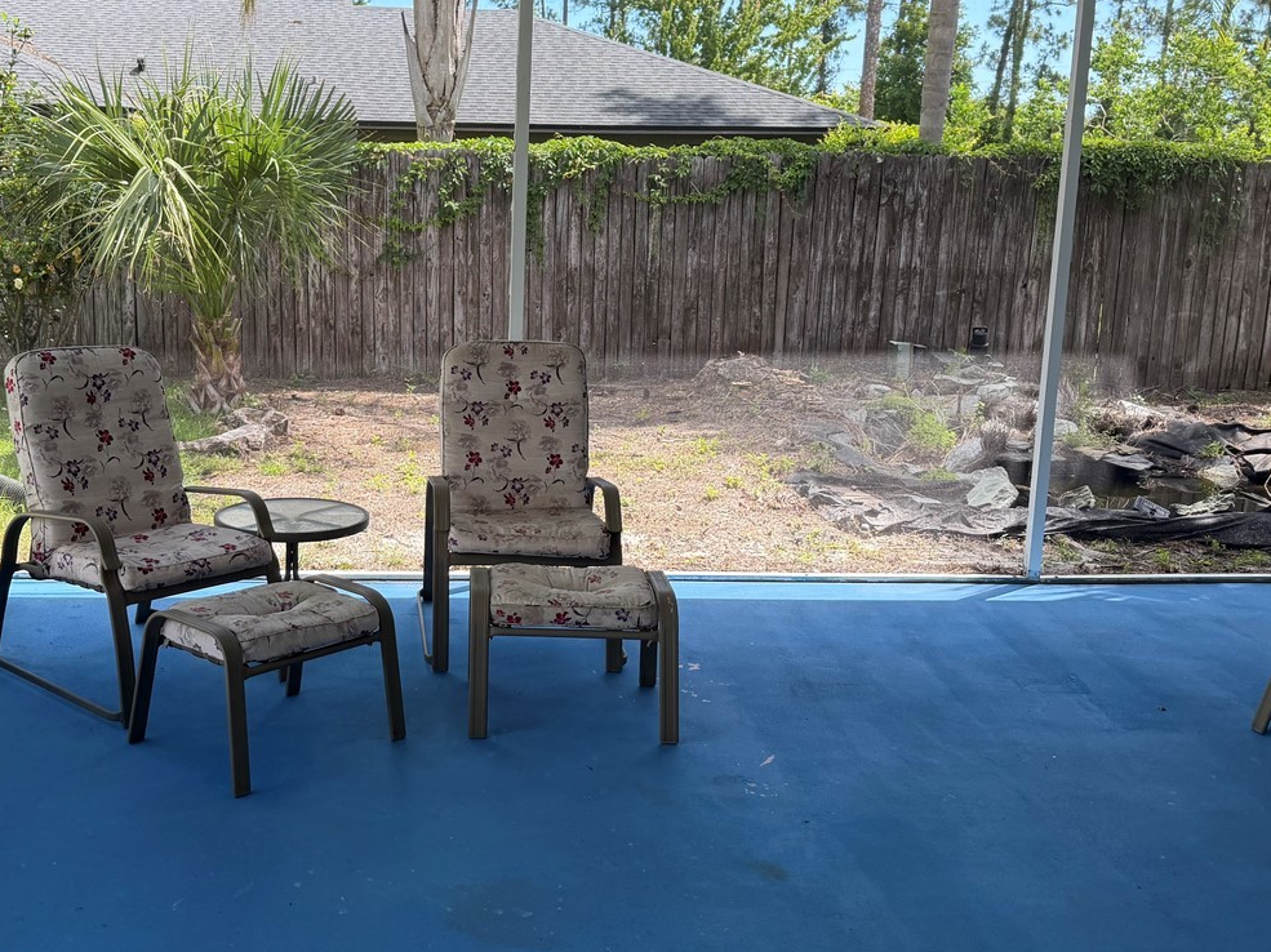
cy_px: 439
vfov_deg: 36.8
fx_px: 1431
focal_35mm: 39
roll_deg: -0.6
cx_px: 430
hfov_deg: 47.2
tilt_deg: -12.1
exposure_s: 1/813
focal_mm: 6.76
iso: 100
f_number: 1.78
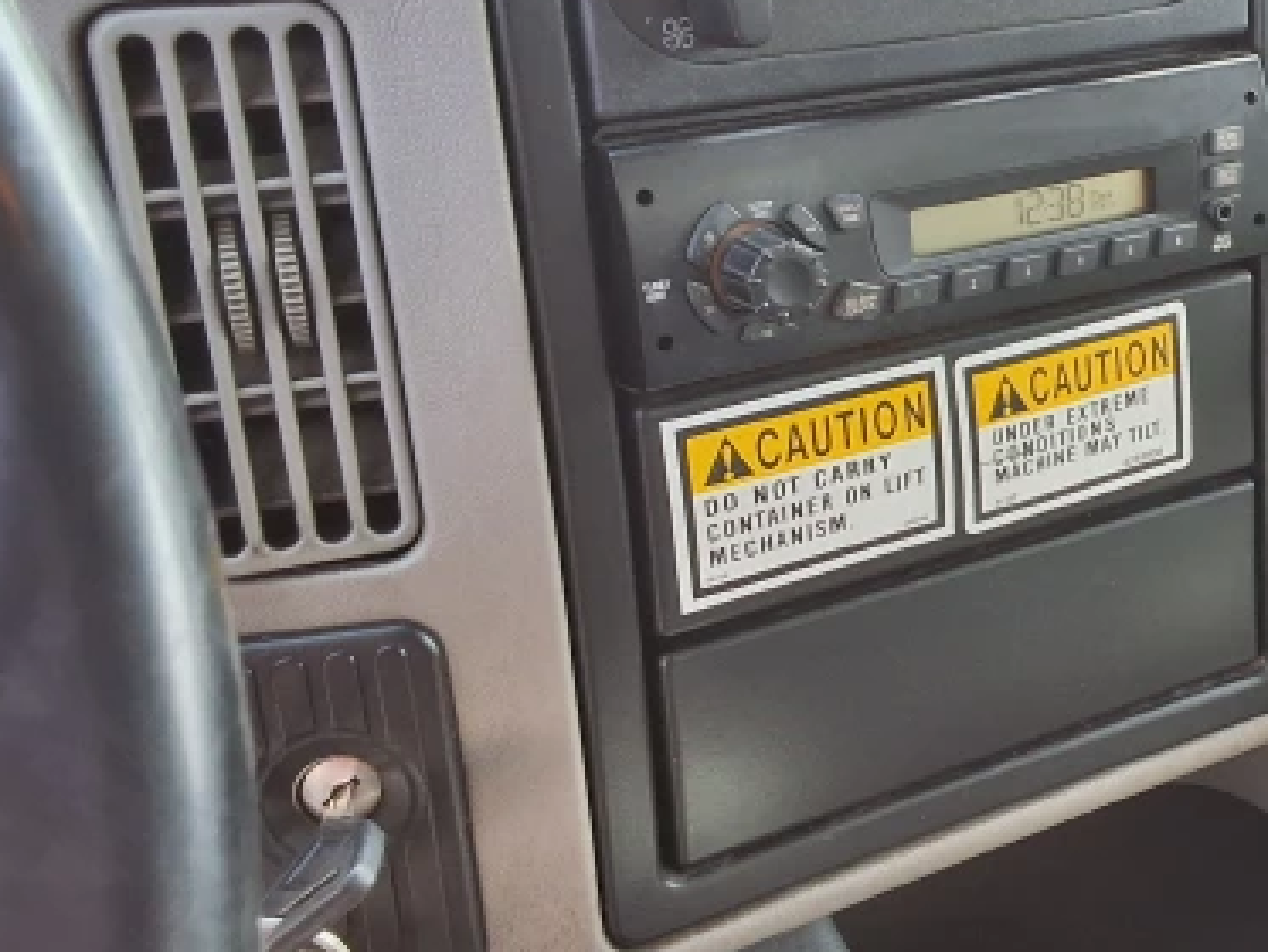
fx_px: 2199
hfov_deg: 30.0
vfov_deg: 24.4
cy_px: 398
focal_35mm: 60
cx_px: 1271
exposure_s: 1/120
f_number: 1.9
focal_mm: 2.91
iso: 40
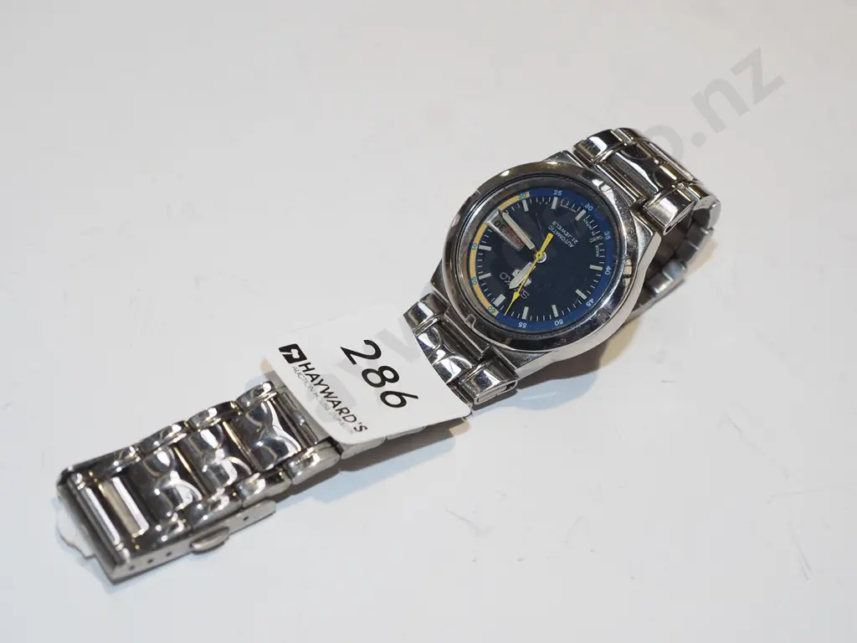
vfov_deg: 21.0
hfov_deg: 27.8
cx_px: 428
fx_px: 1733
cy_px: 322
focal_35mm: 70
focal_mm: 35
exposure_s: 1/200
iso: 640
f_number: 5.6
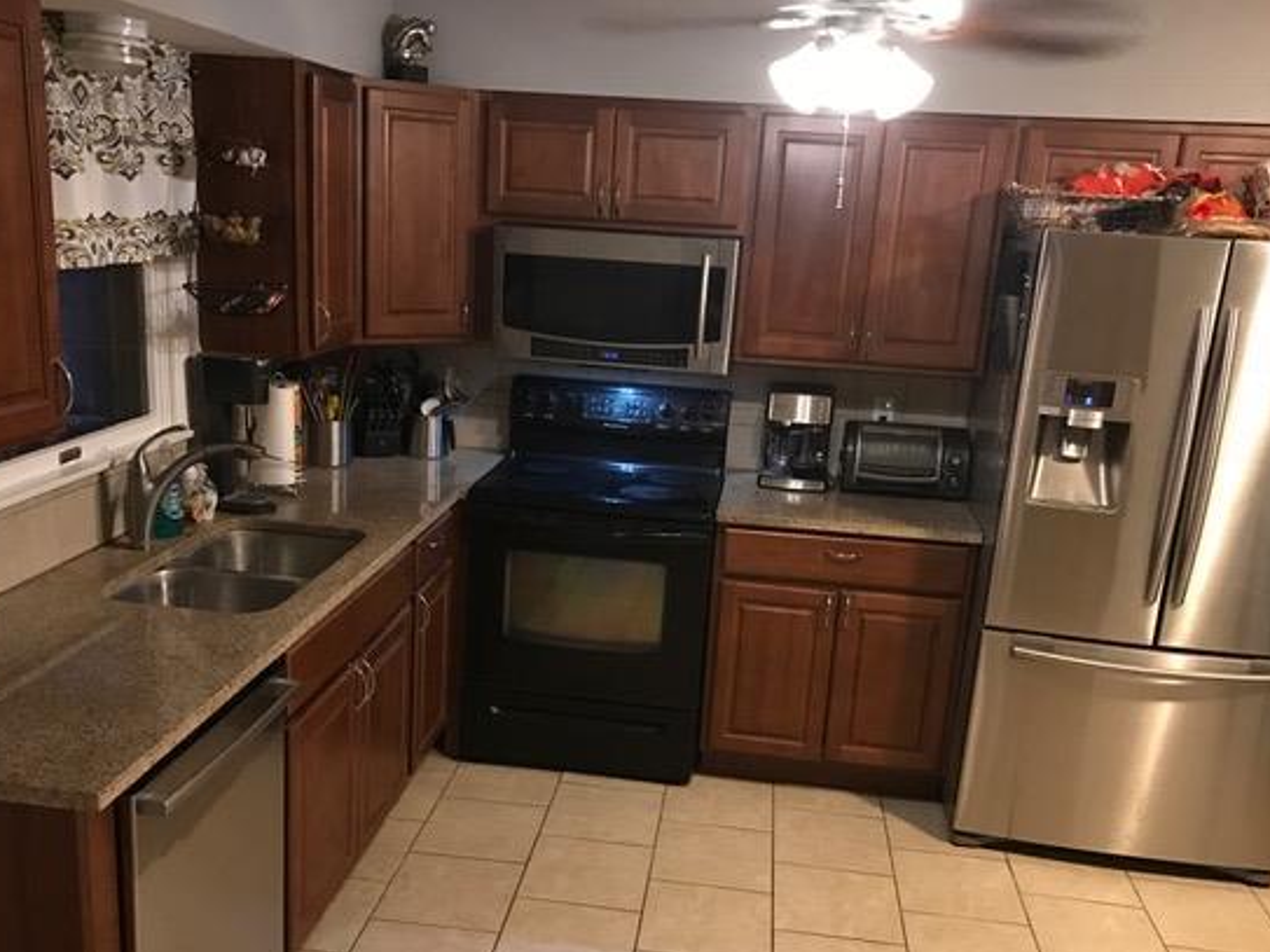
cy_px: 557
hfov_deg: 55.3
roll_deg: -3.7
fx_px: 1210
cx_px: 606
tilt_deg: -16.4
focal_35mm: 33
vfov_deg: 42.8
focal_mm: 3.99
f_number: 1.8
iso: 80
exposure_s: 1/4
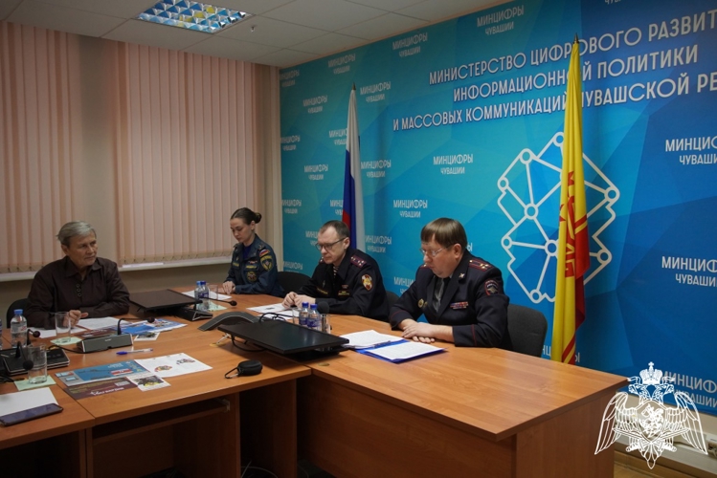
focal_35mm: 30
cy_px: 239
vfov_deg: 43.6
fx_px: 598
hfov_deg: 61.9
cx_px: 358
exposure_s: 1/160
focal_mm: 20
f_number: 4
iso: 1250
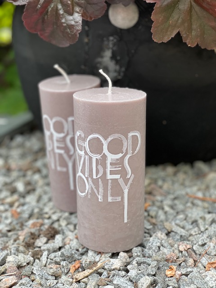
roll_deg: +0.6
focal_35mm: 52
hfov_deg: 28.0
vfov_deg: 36.8
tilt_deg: -15.4
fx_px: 433
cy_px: 144
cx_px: 108
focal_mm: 6
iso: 25
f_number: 2
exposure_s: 1/122
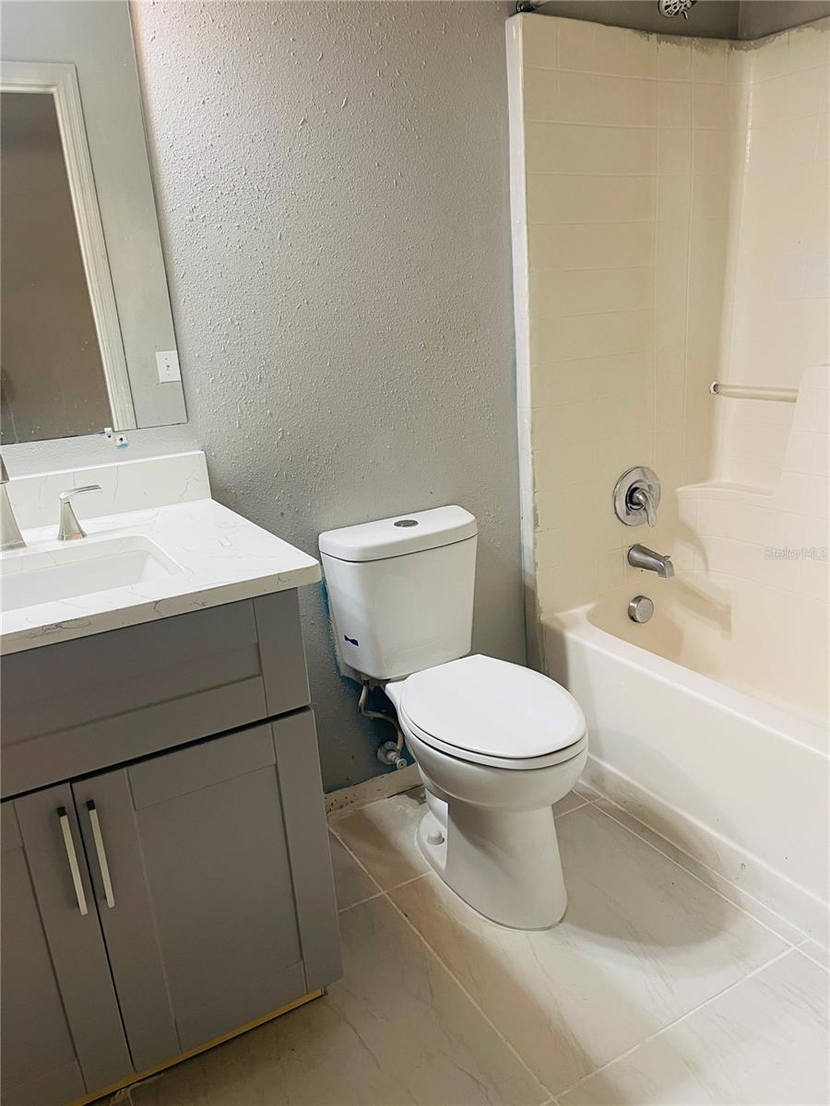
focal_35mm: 25
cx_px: 415
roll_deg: +4.0
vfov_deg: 69.4
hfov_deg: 54.9
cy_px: 553
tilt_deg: -18.2
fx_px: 799
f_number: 1.6
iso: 200
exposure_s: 1/60
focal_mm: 5.1
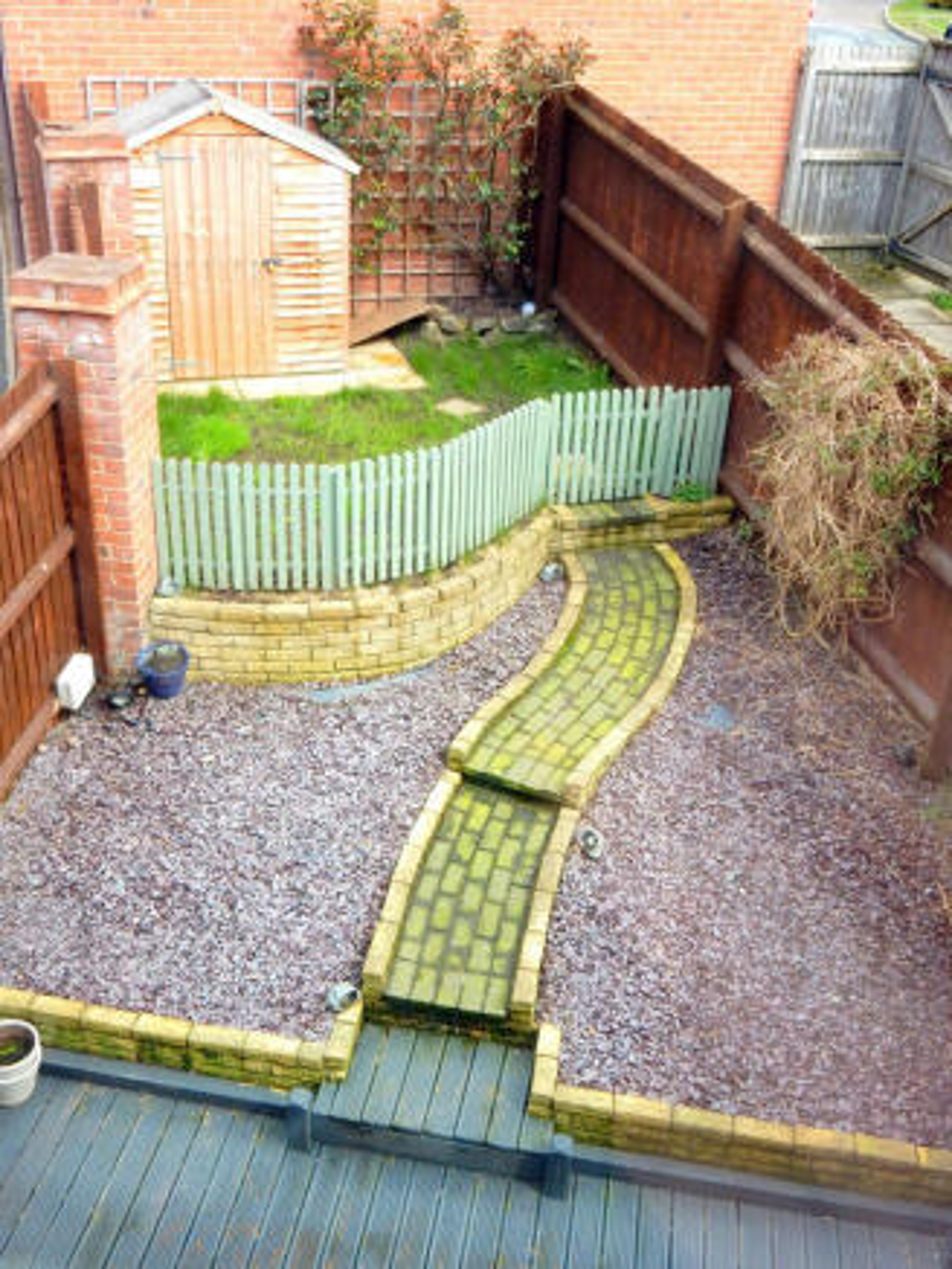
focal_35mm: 36
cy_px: 634
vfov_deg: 51.3
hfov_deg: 39.7
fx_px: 1319
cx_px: 476
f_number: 4
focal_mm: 6.4
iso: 125
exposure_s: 1/200
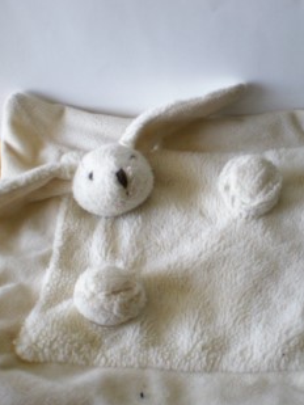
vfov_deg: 30.2
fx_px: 749
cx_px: 182
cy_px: 224
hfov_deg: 22.9
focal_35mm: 64
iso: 85
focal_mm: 6.3
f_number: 3.1
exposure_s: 1/59.7
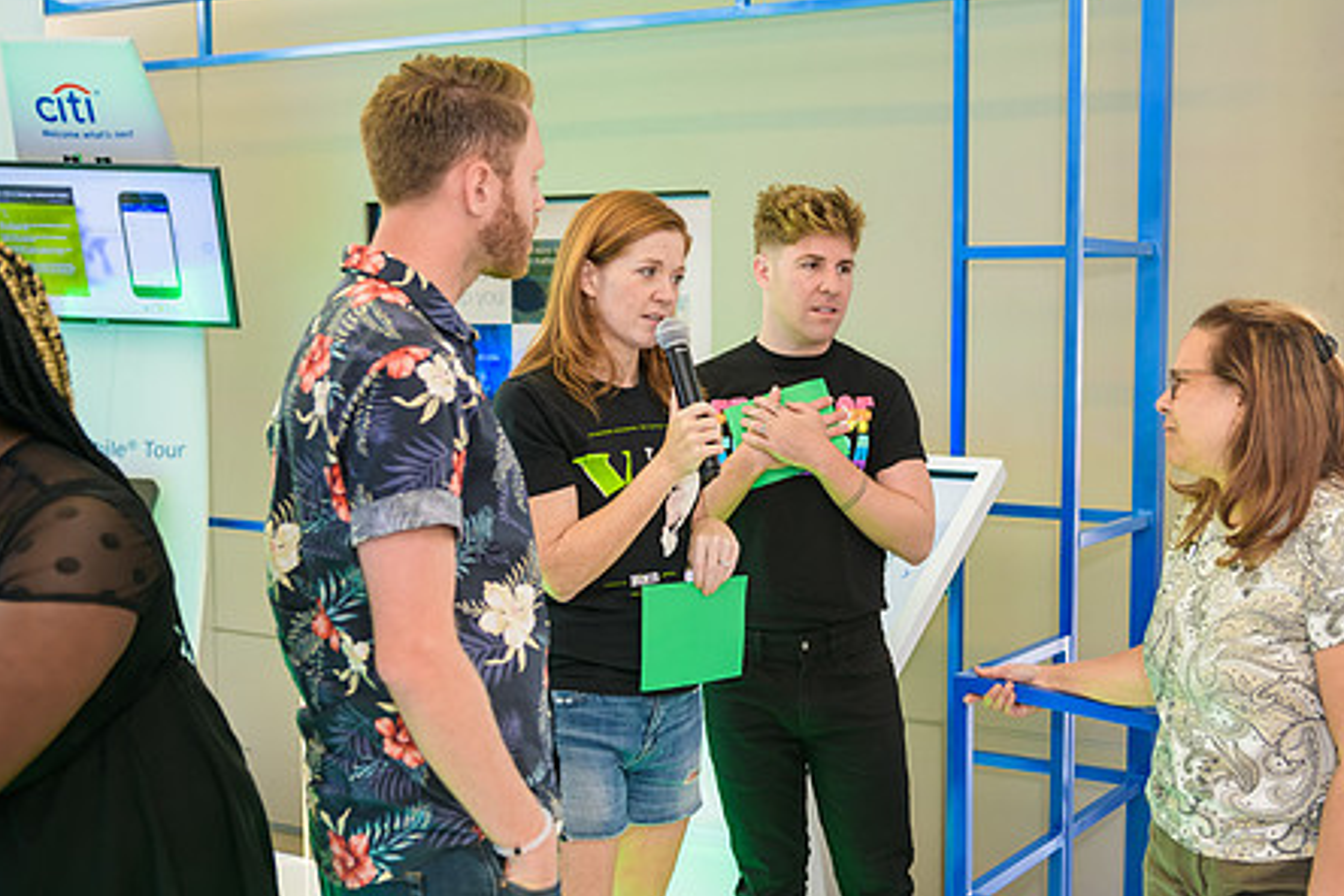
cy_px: 465
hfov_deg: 41.7
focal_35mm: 47
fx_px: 1755
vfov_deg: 28.6
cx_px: 823
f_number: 3.2
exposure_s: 1/125
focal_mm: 36
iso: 400
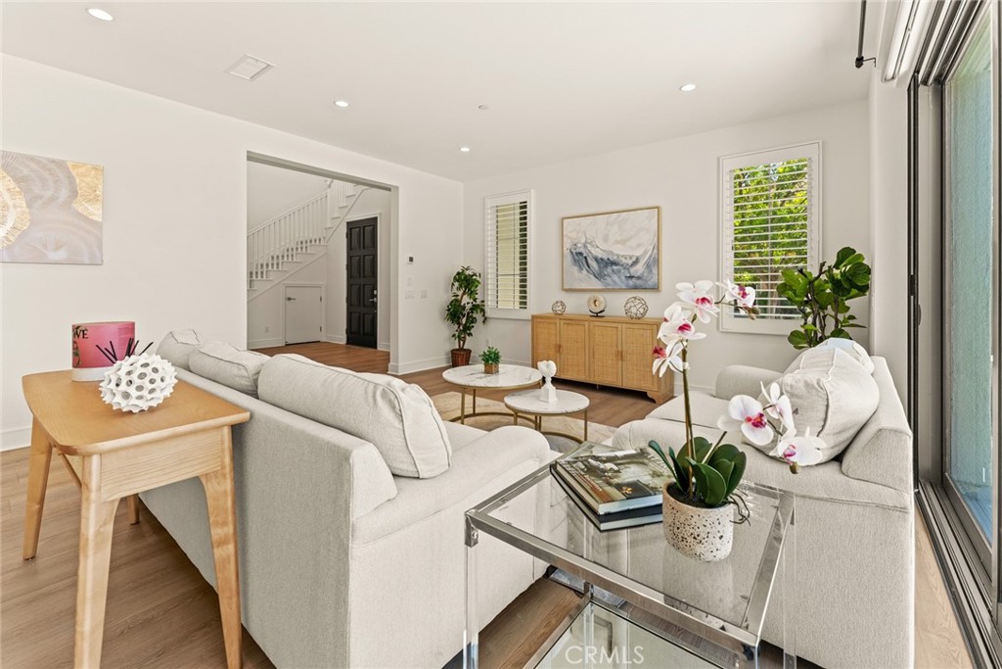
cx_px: 501
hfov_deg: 104.2
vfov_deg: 81.2
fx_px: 390
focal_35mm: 14
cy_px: 334
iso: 320
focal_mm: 14
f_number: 6.3
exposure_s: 1/20
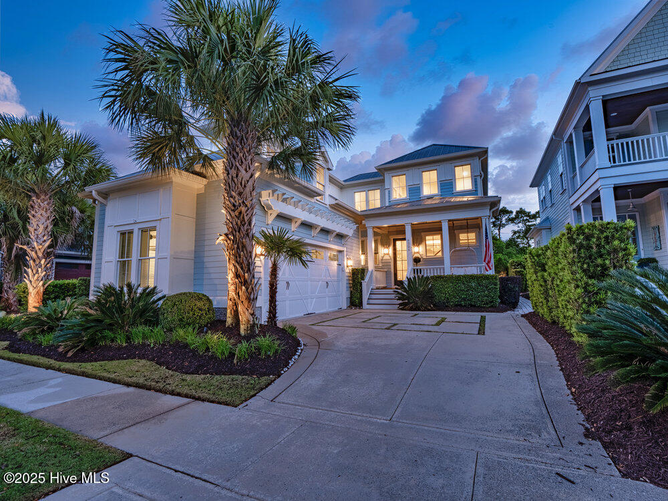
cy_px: 250
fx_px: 309
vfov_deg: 78.1
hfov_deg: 94.5
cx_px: 334
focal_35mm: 16
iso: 200
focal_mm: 8
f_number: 11
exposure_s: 1/2.5
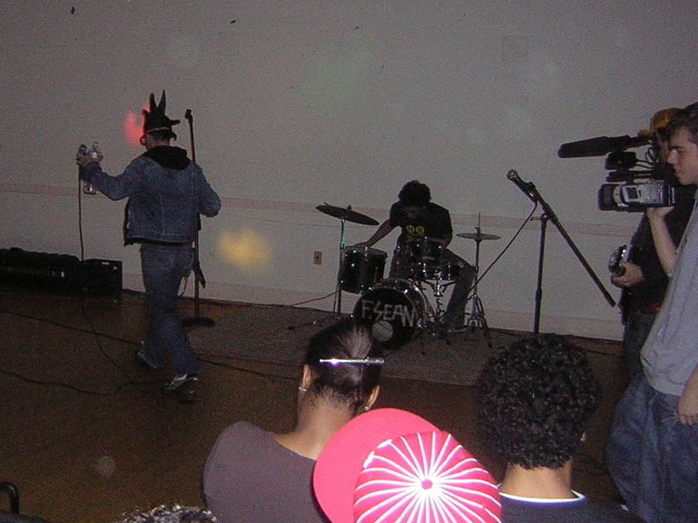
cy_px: 244
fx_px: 1028
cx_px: 296
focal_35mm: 51
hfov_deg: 37.4
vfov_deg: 28.5
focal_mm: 4.7
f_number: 2.6
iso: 200
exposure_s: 1/60.1
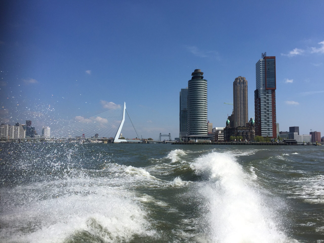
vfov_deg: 48.2
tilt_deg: +3.6
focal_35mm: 29
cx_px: 162
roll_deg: -2.3
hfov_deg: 61.7
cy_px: 122
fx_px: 271
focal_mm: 4.15
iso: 32
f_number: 2.2
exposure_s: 1/3597
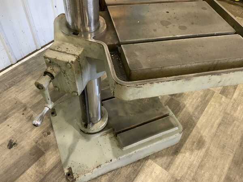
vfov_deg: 48.2
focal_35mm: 29
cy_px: 91
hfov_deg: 61.7
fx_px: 204
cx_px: 122
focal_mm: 3
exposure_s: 1/60
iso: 200
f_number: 1.8
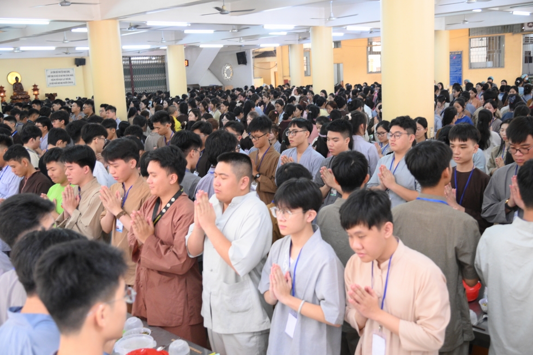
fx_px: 562
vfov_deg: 35.0
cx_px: 266
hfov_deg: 50.7
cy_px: 178
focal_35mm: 38
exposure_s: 1/100
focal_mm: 38
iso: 4000
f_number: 4
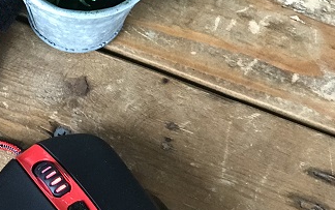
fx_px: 1361
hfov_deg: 13.9
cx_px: 27
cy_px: 171
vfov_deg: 8.8
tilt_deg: -73.5
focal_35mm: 149
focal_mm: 6.6
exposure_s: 1/50
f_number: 2.8
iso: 125
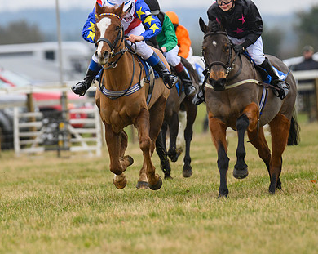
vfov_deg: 2.9
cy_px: 58
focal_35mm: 537
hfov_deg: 3.6
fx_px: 5048
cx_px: 76
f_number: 4
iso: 800
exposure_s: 1/800
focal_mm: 250
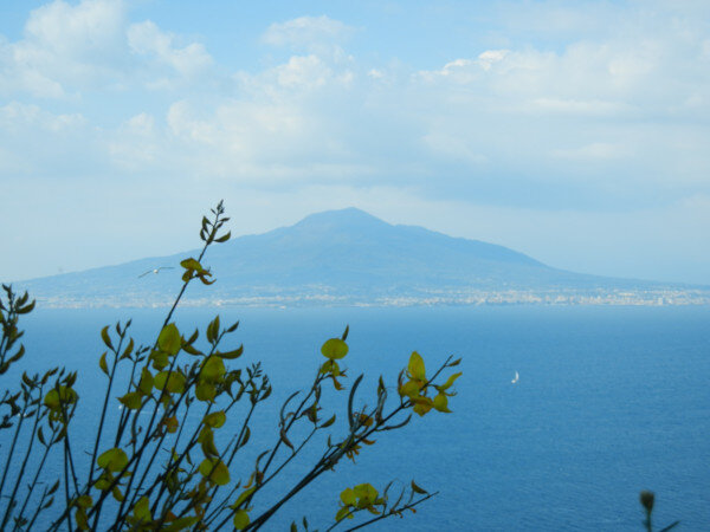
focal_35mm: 68
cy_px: 266
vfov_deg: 21.6
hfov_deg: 28.6
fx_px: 1395
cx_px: 355
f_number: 8.2
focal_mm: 12.2
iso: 160
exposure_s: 1/303
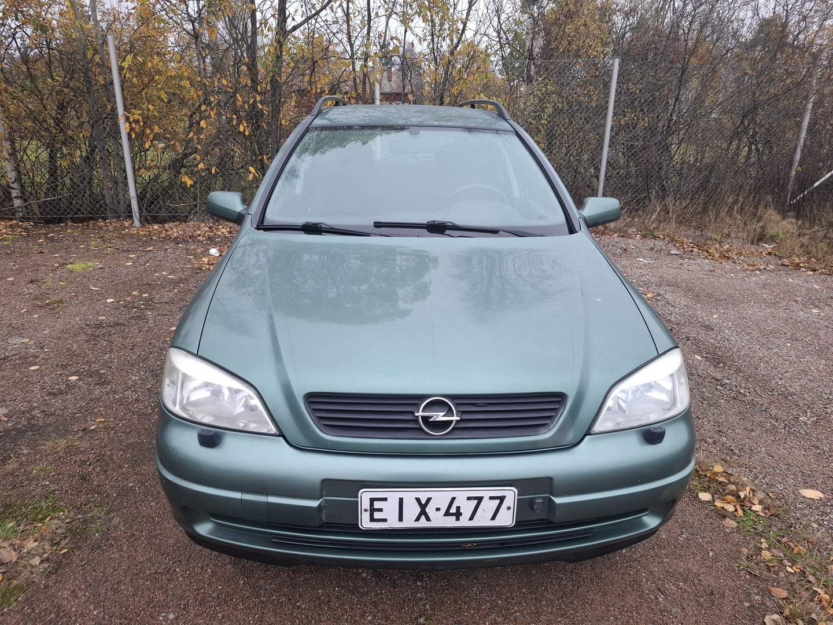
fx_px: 553
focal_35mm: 23
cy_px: 312
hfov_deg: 73.9
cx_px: 416
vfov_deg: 58.9
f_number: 1.8
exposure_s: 1/50
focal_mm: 5.54
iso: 200
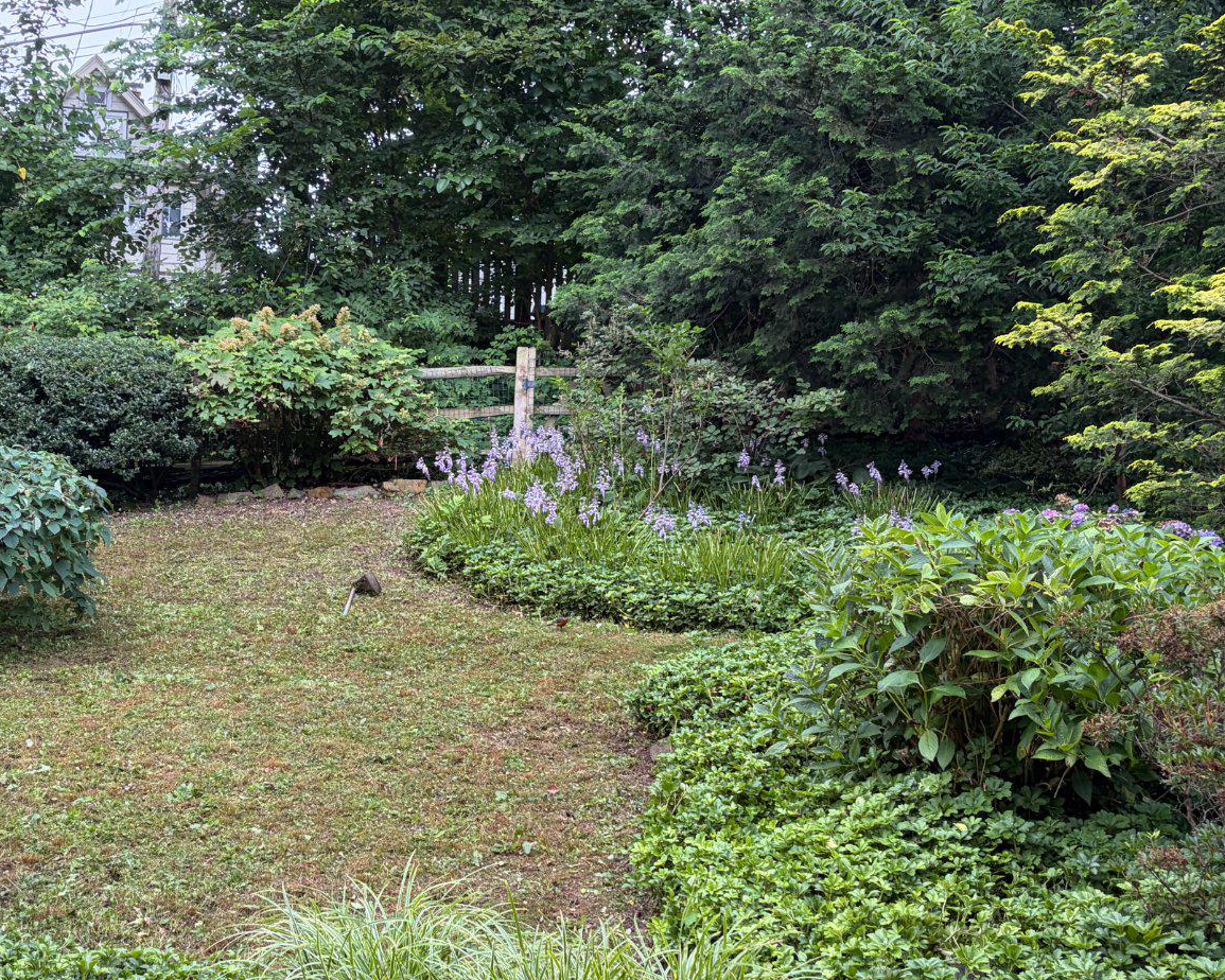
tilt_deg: +5.0
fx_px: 1631
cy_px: 590
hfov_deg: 40.7
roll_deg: -1.3
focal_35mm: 45
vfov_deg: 33.3
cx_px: 430
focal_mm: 5.96
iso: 125
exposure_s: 1/142
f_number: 1.6
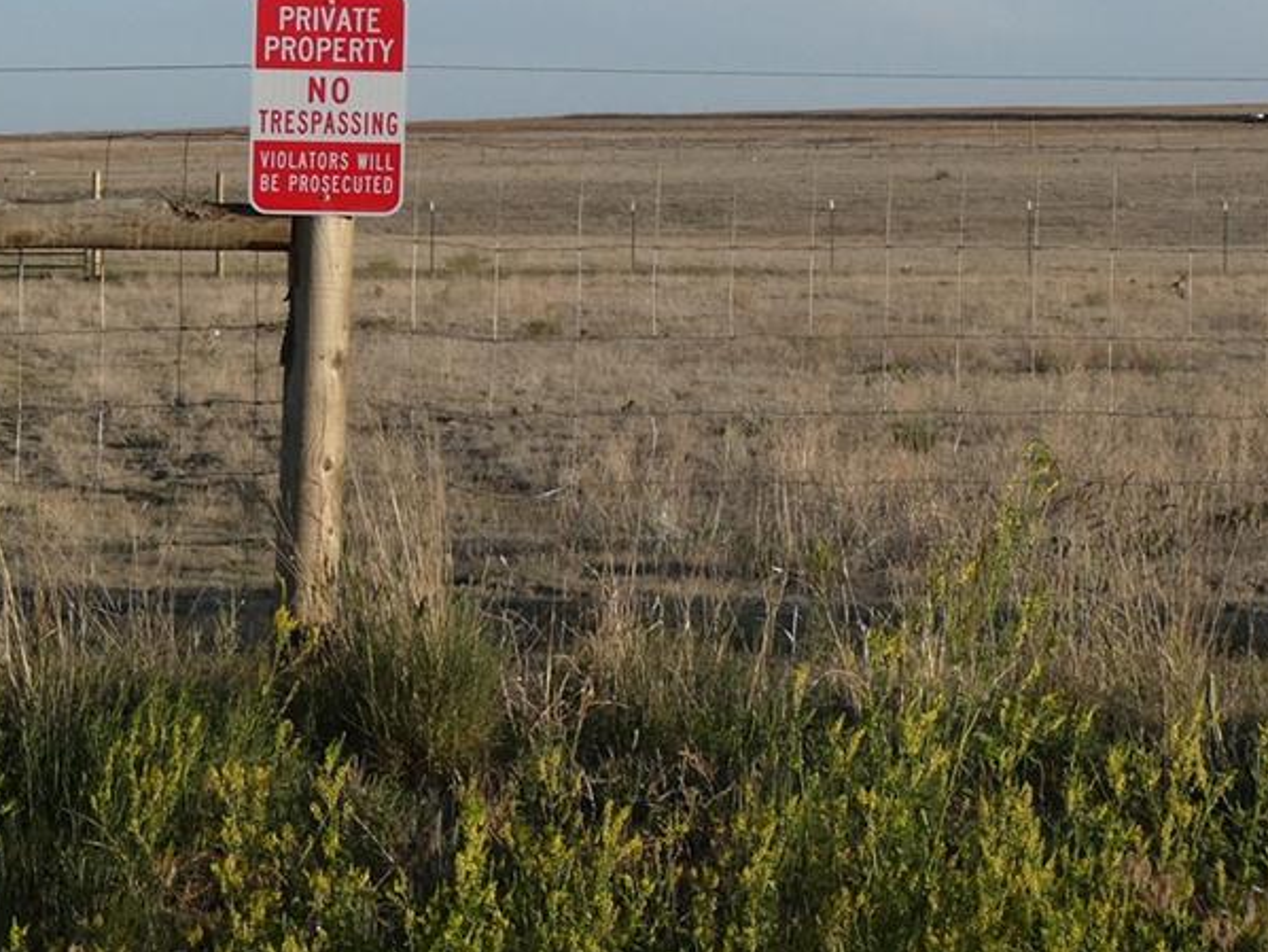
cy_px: 70
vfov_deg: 11.3
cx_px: 683
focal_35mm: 130
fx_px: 4764
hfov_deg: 15.2
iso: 80
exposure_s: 1/640
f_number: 4.1
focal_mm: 9.6
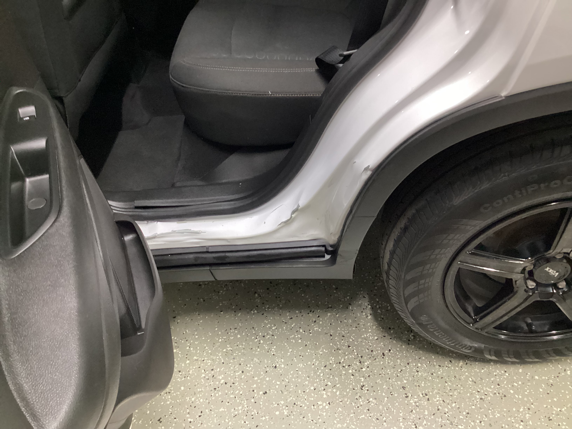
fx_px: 512
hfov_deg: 58.4
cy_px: 214
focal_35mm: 31
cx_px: 286
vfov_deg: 45.4
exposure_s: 1/30
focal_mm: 3.3
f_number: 2.4
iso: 500
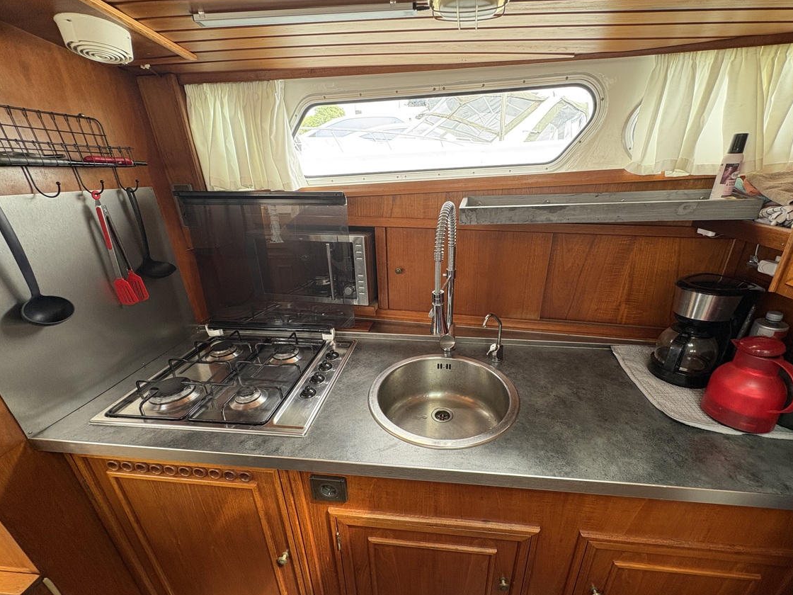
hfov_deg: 98.0
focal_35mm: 15
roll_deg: +1.1
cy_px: 312
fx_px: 344
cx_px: 423
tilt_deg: -22.5
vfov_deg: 81.7
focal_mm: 2.22
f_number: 2.2
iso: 250
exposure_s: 1/60
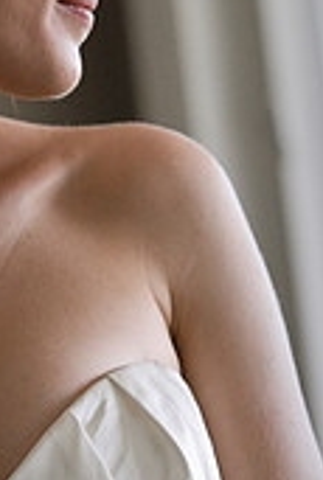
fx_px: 5529
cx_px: -97
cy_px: 202
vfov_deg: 5.0
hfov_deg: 3.3
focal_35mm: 413
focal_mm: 105
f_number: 3.2
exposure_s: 1/250
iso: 640
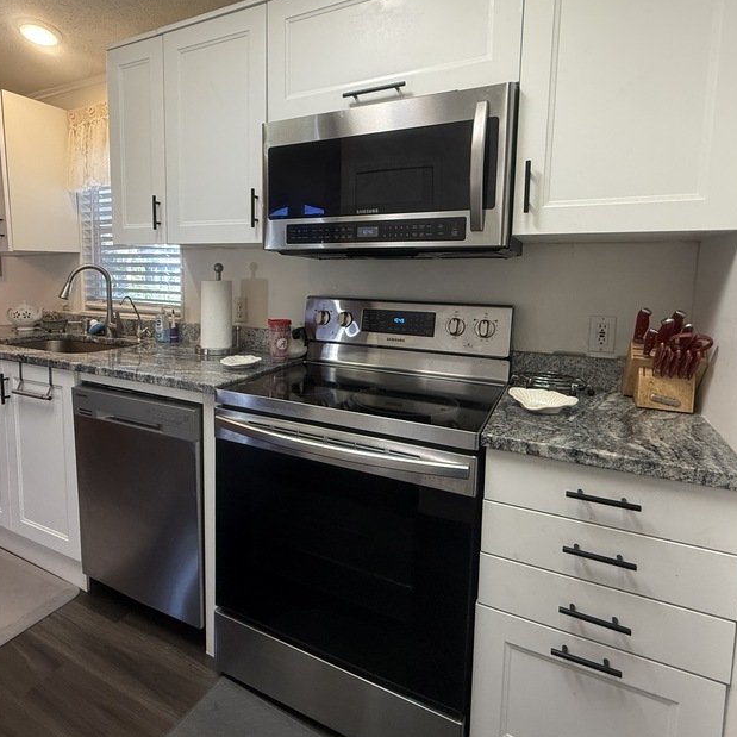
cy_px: 318
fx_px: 482
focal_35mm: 20
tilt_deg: -5.5
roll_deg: -0.6
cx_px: 316
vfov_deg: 74.4
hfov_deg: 74.4
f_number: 2.2
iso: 250
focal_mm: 2.22
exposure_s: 1/120
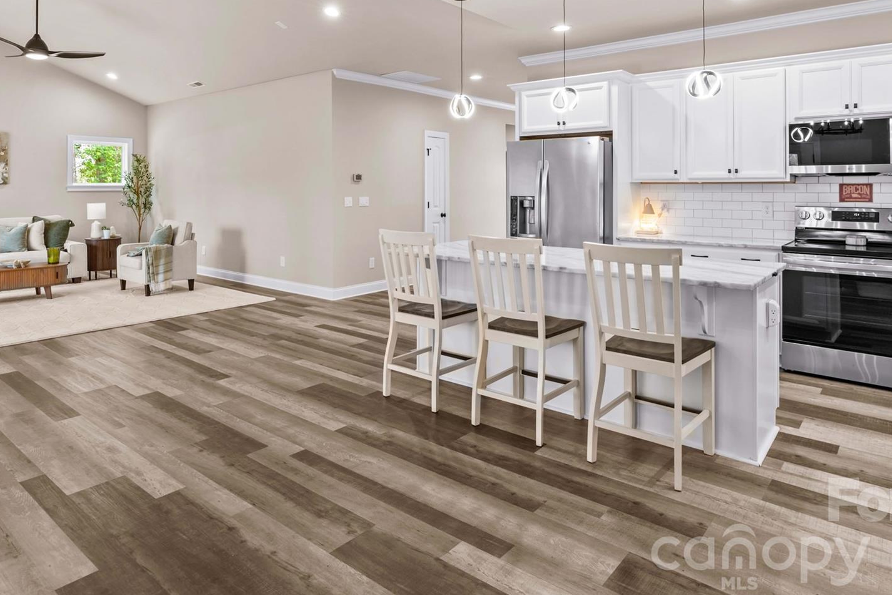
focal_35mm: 23
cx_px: 387
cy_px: 173
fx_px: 570
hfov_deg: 75.7
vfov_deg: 53.4
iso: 100
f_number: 8
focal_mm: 16
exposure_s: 1/3
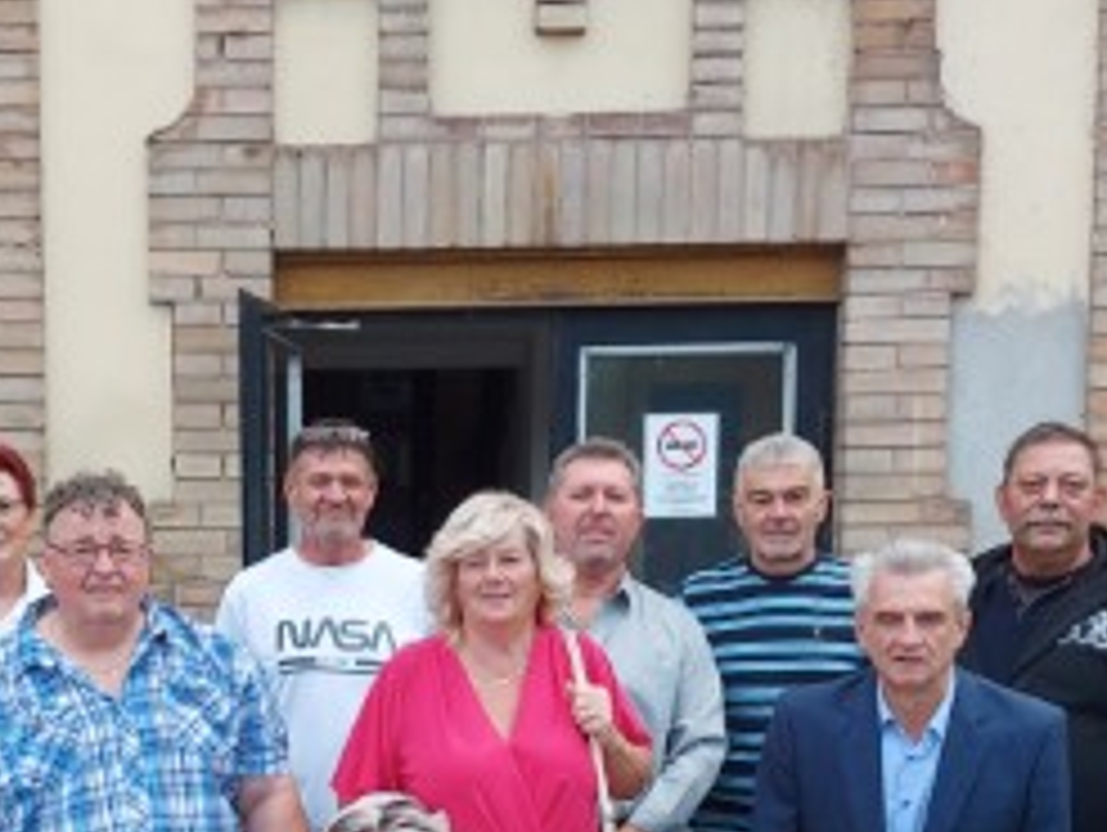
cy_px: 828
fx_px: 2497
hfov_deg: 24.5
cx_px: 184
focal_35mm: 78
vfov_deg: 18.4
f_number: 1.8
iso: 32
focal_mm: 5.23
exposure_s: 1/140
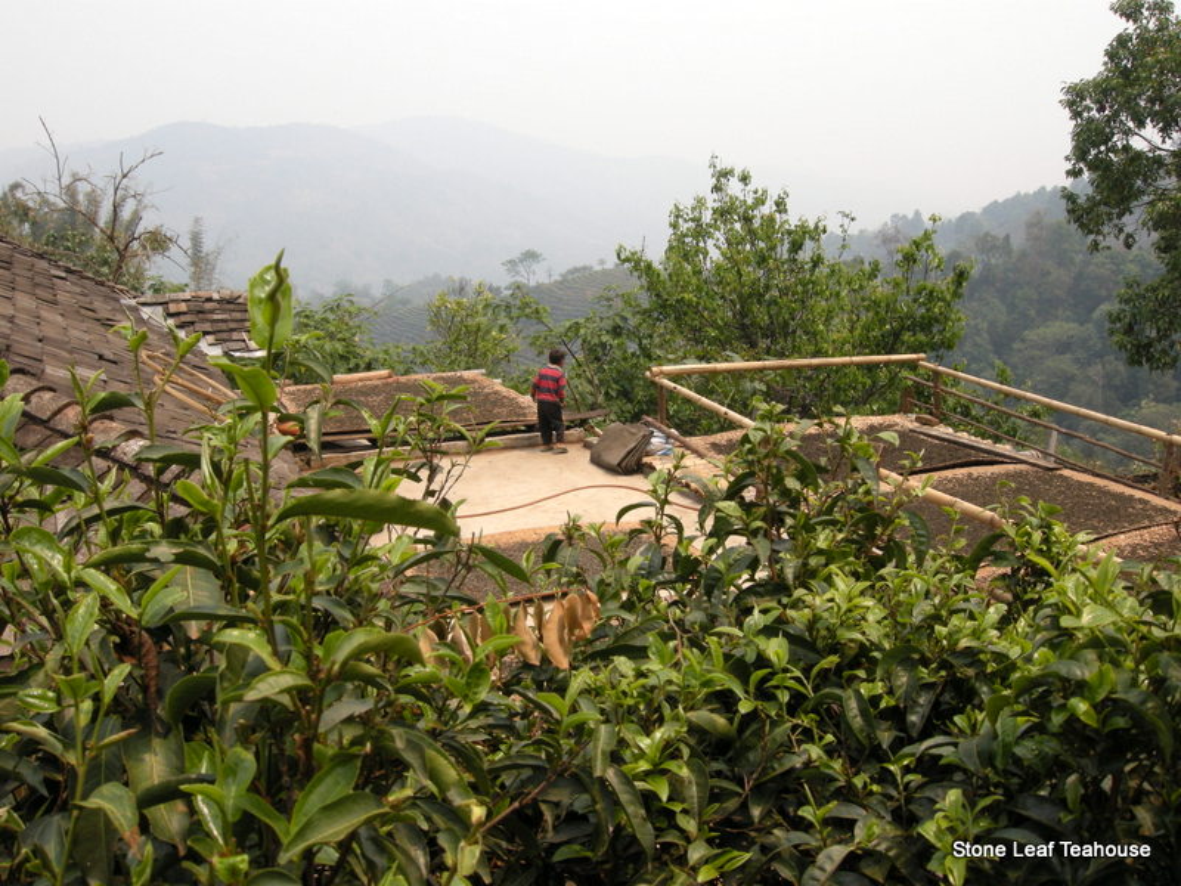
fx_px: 1194
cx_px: 590
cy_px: 443
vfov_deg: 40.7
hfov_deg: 52.6
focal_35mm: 35
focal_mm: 7.5
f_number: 5.4
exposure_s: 1/211
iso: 64
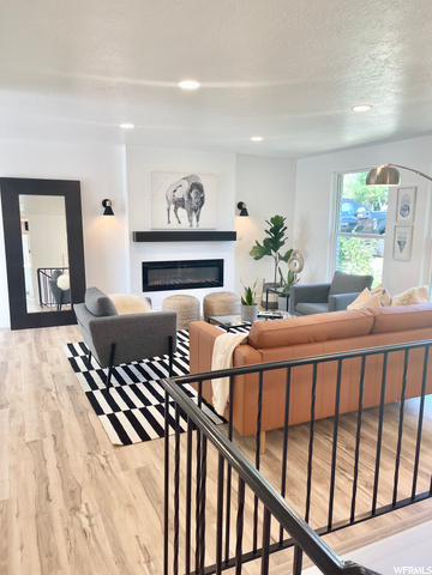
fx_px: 433
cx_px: 216
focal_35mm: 26
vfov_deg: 67.3
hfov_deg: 53.1
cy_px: 288
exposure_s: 1/120
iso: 80
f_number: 1.6
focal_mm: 5.1
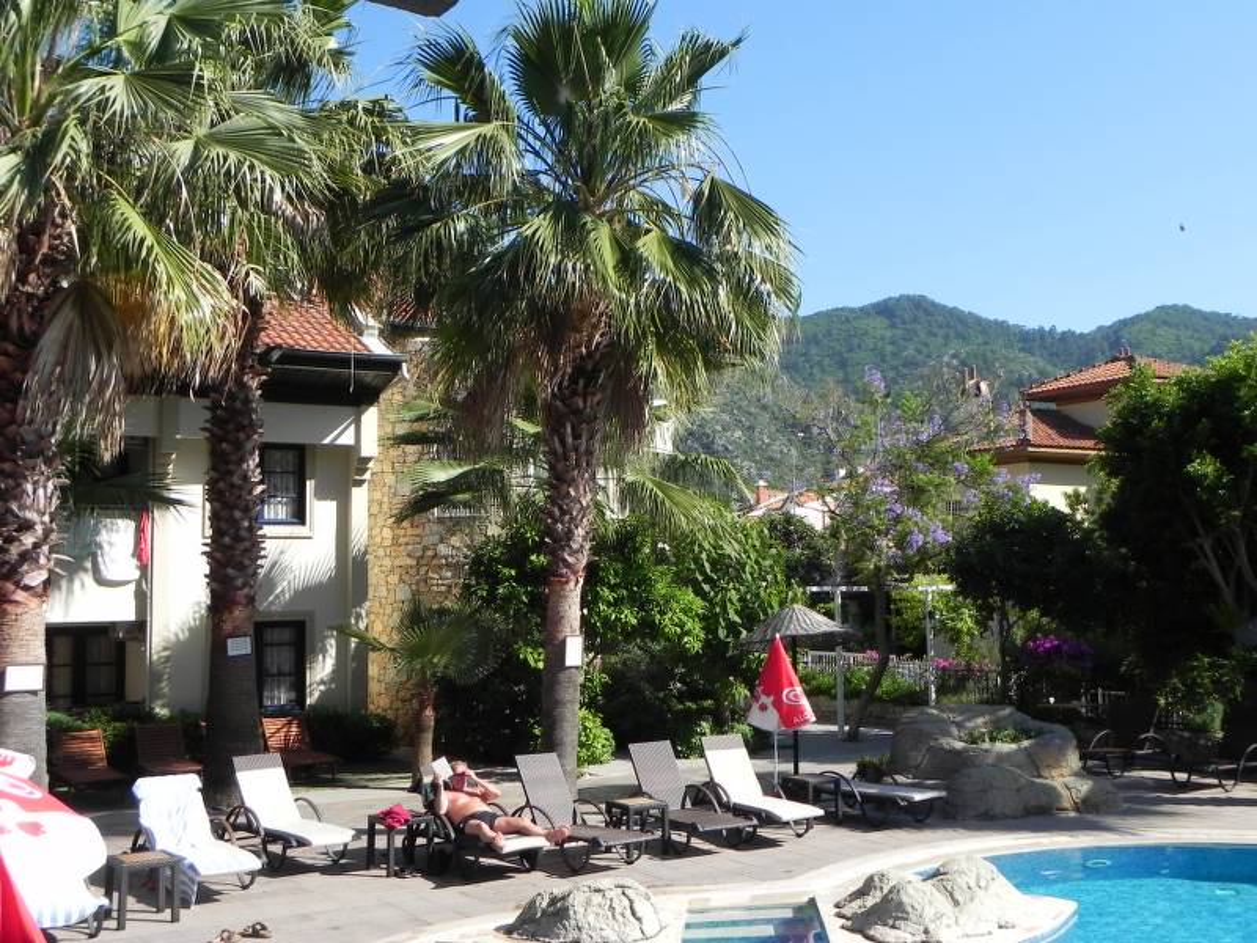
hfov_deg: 50.1
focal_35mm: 37
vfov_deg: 38.7
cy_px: 472
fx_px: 1344
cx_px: 628
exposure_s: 1/334
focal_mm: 6.6
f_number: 6.3
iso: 160
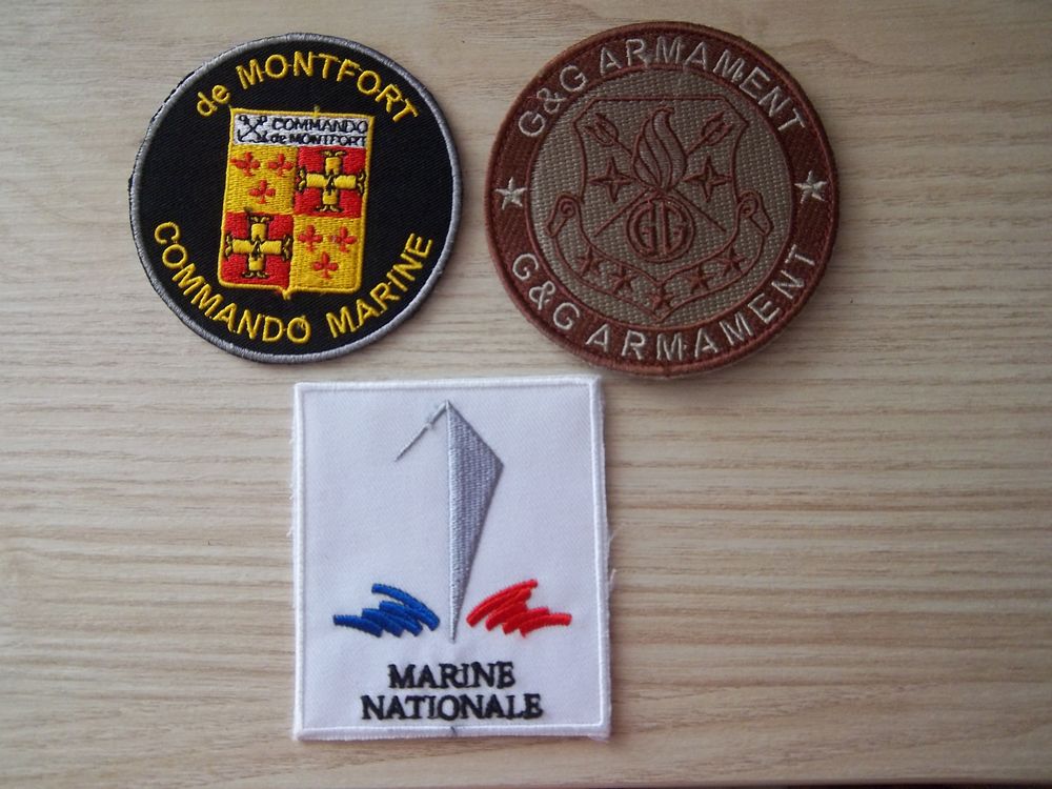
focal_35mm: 28
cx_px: 526
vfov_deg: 49.7
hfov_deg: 63.4
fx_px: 851
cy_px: 394
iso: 160
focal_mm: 5.05
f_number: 3.5
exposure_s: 1/30
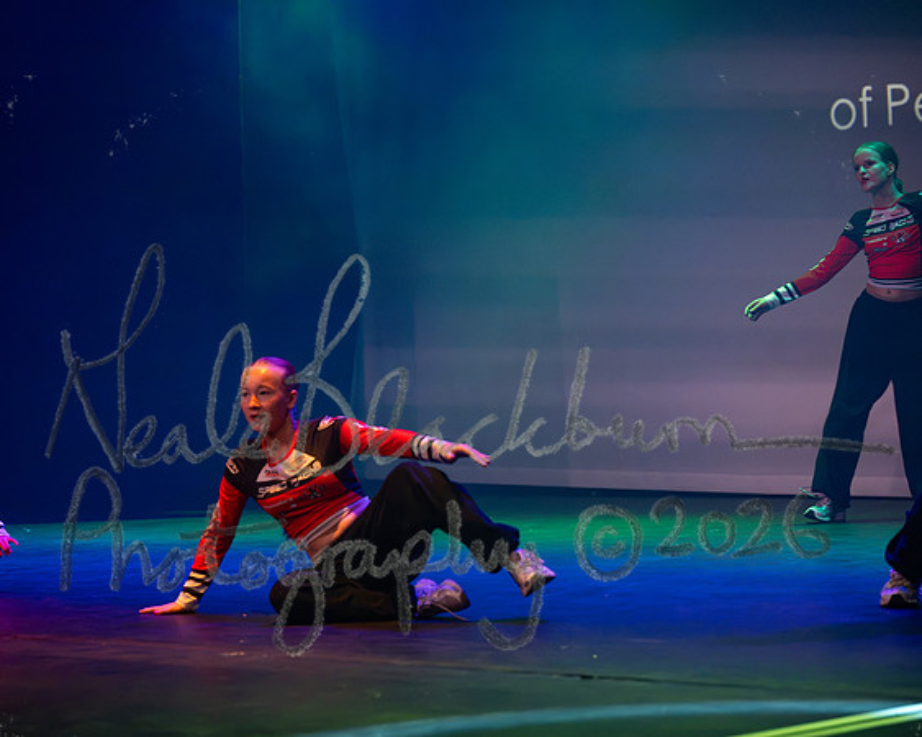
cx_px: 398
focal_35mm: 113
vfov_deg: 13.7
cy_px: 368
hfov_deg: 17.1
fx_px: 3074
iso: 5000
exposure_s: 1/500
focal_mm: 100
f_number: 4
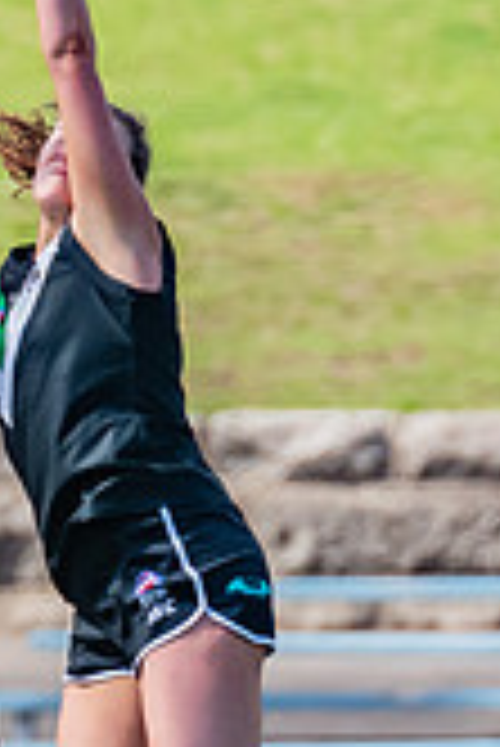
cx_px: 33
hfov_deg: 0.5
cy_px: 723
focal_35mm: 2605
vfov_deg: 0.8
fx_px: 54154
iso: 800
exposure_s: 1/1600
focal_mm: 420
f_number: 7.1
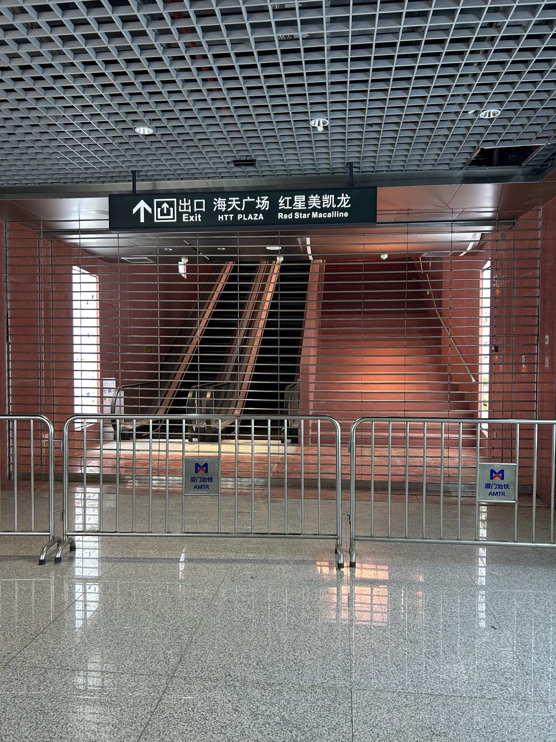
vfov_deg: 67.3
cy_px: 371
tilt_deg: -2.2
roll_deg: -0.1
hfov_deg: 53.1
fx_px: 557
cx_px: 278
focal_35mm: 26
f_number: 1.5
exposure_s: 1/50
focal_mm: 5.7
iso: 125
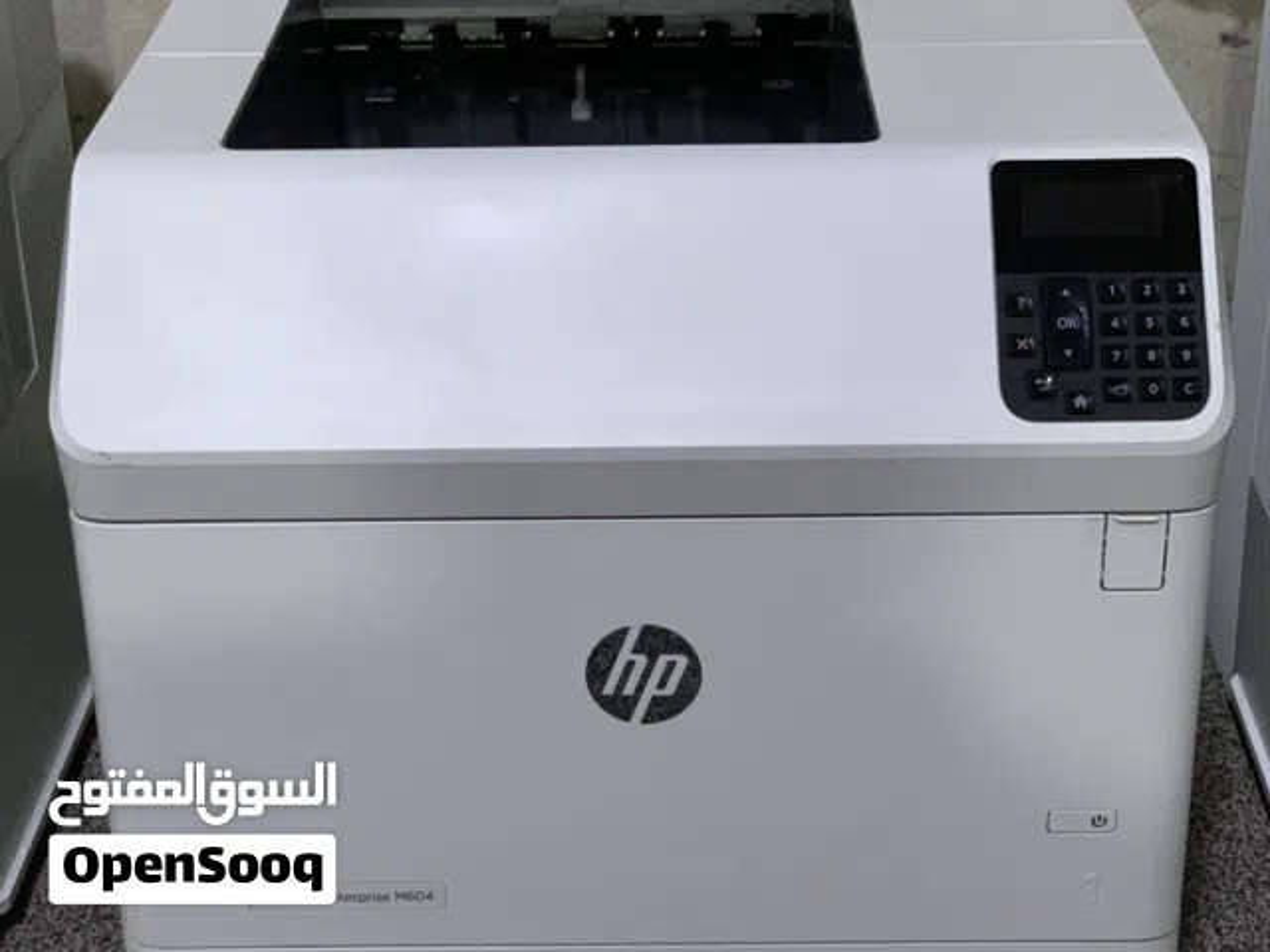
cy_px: 476
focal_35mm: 52
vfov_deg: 28.0
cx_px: 635
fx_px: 1908
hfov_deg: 36.8
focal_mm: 6
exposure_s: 1/60
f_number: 2.4
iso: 320
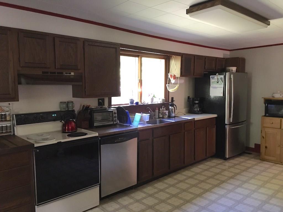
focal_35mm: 29
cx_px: 142
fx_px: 237
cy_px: 106
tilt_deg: -5.4
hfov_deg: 61.7
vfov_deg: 48.2
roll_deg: +0.1
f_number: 2.2
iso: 200
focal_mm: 4.15
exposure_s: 1/17
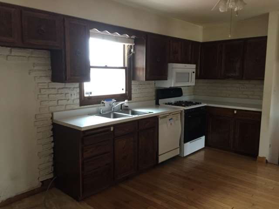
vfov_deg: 48.2
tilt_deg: -8.2
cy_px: 104
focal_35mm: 29
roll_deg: -0.5
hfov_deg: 61.7
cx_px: 140
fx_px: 234
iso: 250
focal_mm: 4.15
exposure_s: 1/24
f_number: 2.2
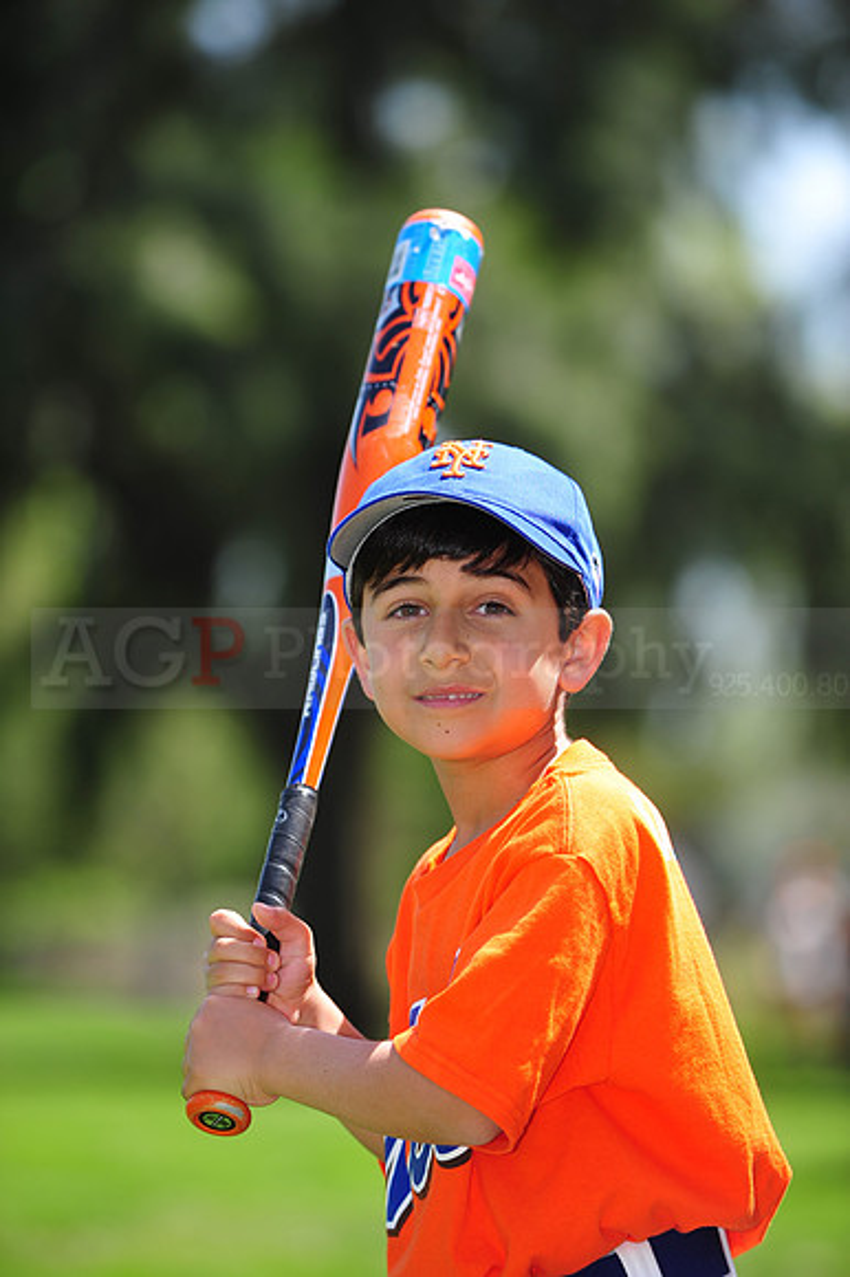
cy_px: 638
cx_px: 425
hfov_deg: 6.9
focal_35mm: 200
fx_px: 7091
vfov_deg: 10.3
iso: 200
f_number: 4.5
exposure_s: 1/640
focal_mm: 200
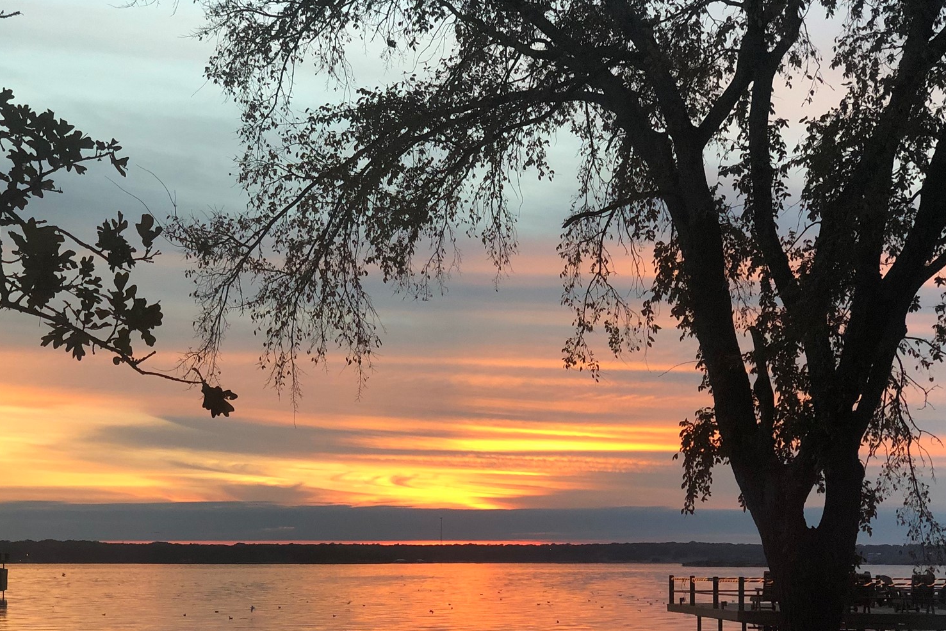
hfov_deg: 27.0
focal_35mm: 75
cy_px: 480
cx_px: 402
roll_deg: -0.1
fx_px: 1971
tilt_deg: +2.0
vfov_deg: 18.1
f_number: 2.4
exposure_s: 1/60
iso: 64
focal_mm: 6
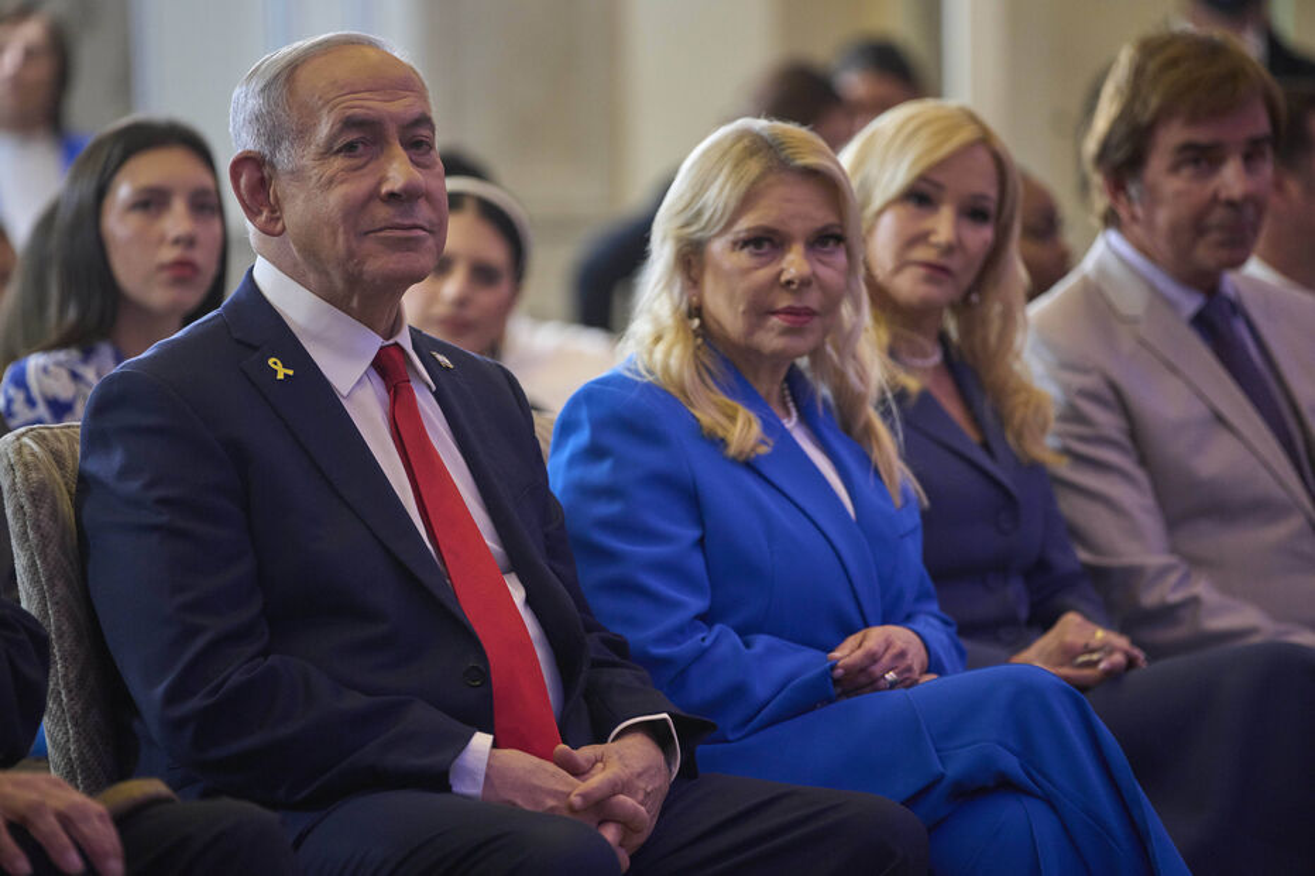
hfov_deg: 10.6
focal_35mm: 194
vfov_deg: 7.1
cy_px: 438
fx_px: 7085
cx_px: 658
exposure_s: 1/400
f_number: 2.8
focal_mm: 194
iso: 2000
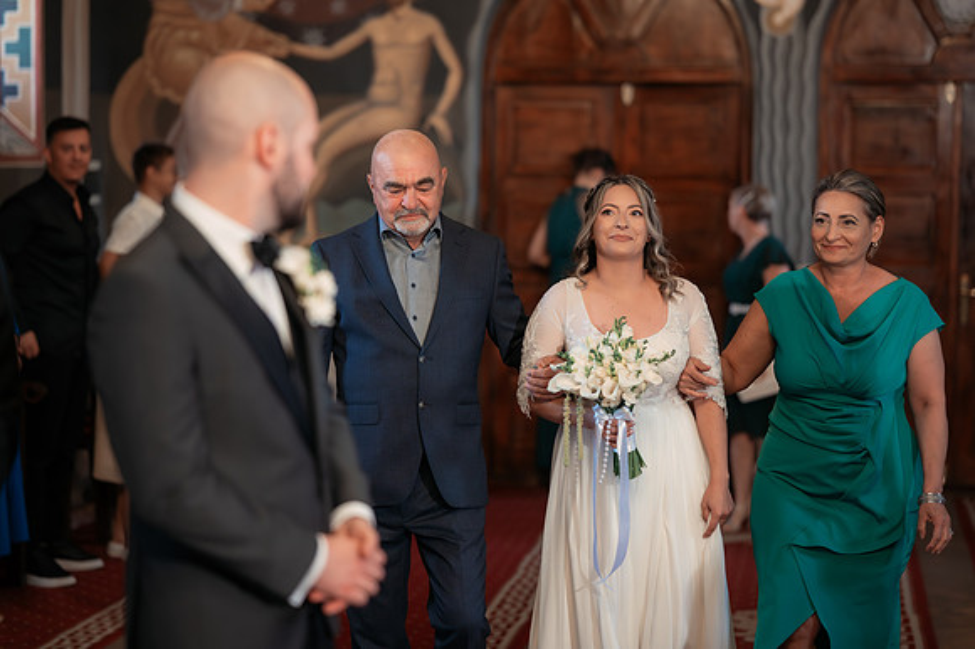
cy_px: 314
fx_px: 2406
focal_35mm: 89
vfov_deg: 15.4
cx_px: 468
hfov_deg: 22.9
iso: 1600
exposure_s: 1/200
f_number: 2
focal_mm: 85
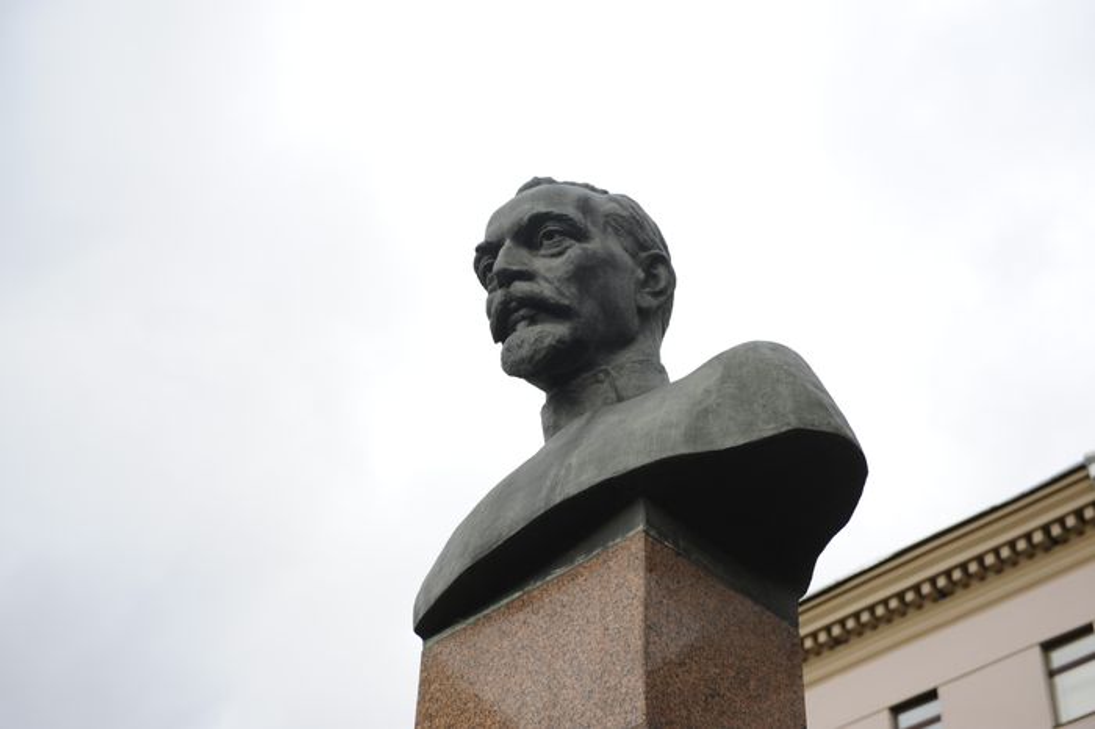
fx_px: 1885
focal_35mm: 62
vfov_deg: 21.9
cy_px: 364
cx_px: 548
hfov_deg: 32.4
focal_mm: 62
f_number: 4
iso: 320
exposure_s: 1/250
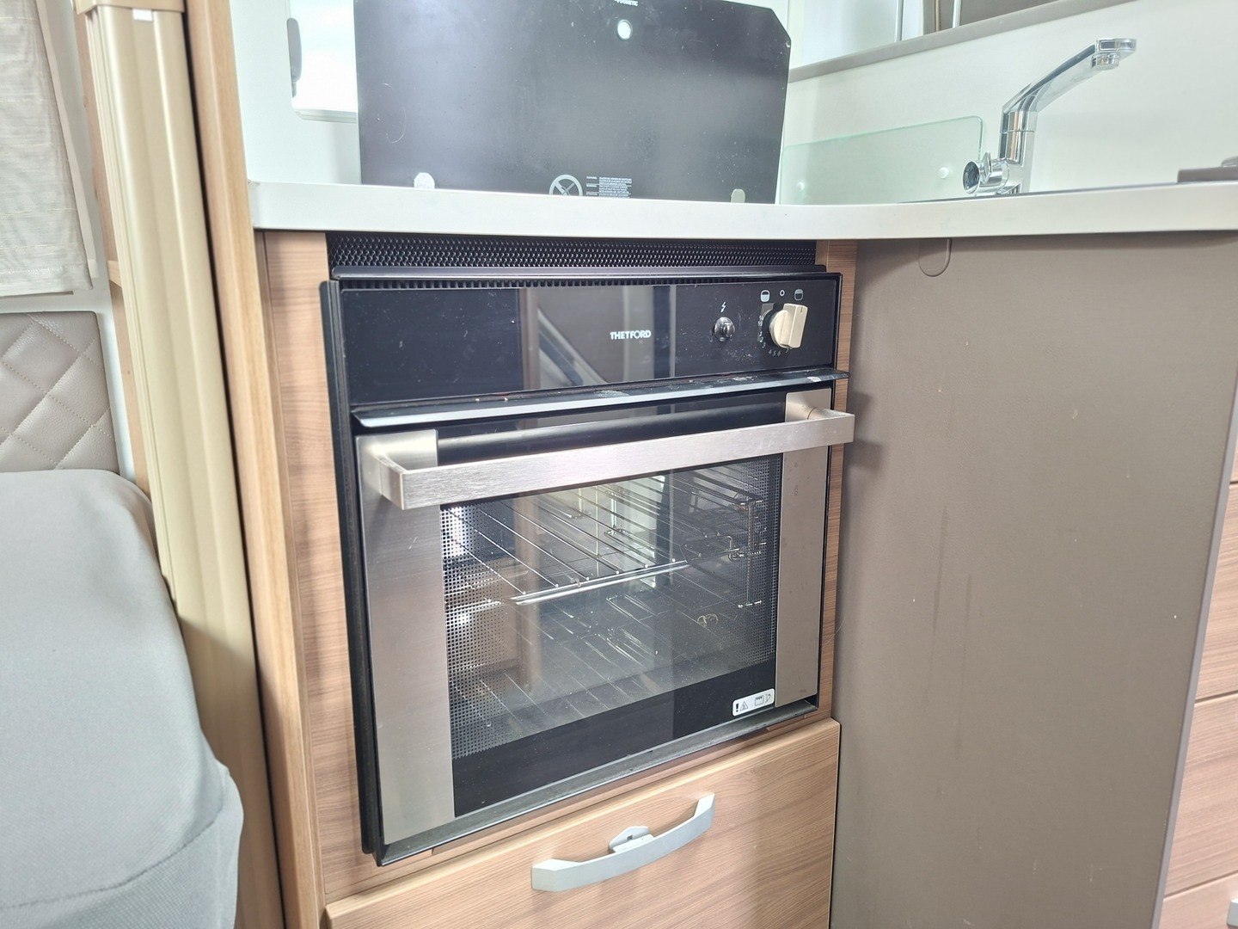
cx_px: 619
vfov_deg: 58.9
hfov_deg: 73.9
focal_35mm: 23
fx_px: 823
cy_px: 464
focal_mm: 5.54
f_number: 1.8
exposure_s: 1/25
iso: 500
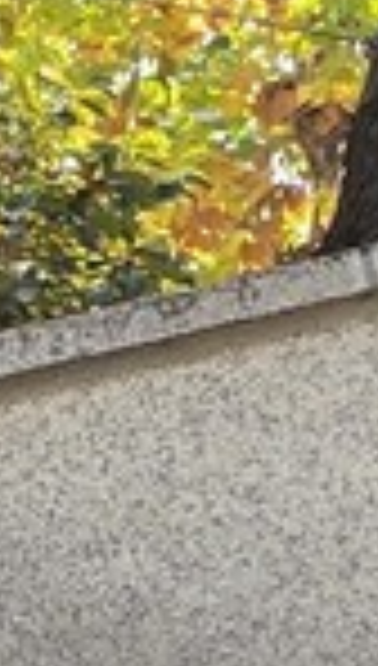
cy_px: 603
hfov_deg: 4.7
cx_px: -1534
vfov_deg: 9.9
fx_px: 3823
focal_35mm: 216
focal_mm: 5.4
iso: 80
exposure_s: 1/1429
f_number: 1.8
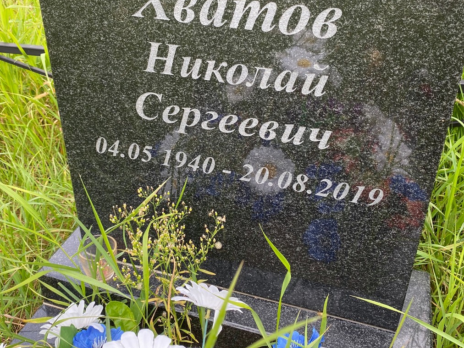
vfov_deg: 38.5
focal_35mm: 37
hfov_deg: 50.1
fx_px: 496
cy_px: 138
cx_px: 227
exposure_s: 1/292
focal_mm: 4.25
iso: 32
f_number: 1.8
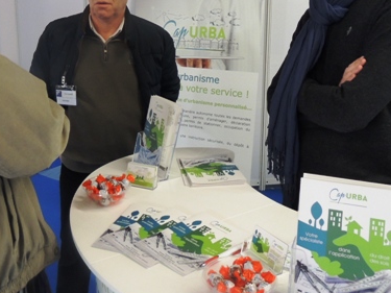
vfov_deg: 34.7
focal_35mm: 41
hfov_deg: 45.0
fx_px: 463
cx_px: 126
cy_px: 92
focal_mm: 4.3
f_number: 3
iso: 400
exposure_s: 1/25
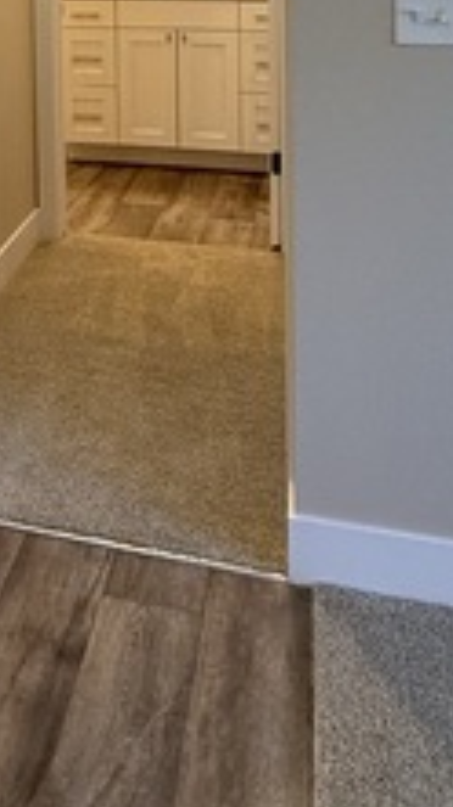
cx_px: -11
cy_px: -46
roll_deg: +1.0
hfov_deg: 24.6
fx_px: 984
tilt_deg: -1.8
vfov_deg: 38.3
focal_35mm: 46
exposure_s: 1/120
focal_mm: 2.22
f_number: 2.2
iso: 320
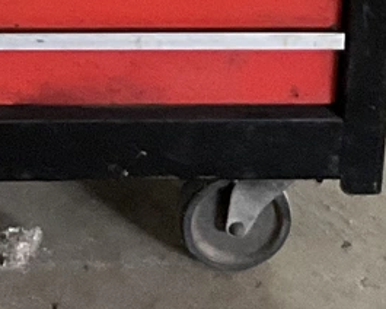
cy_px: -638
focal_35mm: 214
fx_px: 2445
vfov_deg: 6.5
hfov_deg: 8.9
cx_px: -55
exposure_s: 1/60
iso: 160
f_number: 1.8
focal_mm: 3
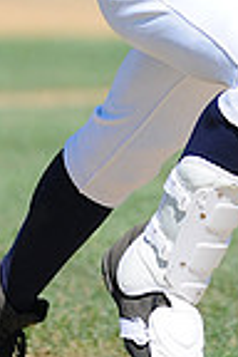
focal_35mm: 1404
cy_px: -186
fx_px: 13922
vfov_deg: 1.5
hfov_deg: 1.0
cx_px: 167
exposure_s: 1/1600
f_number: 4
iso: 200
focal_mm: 300
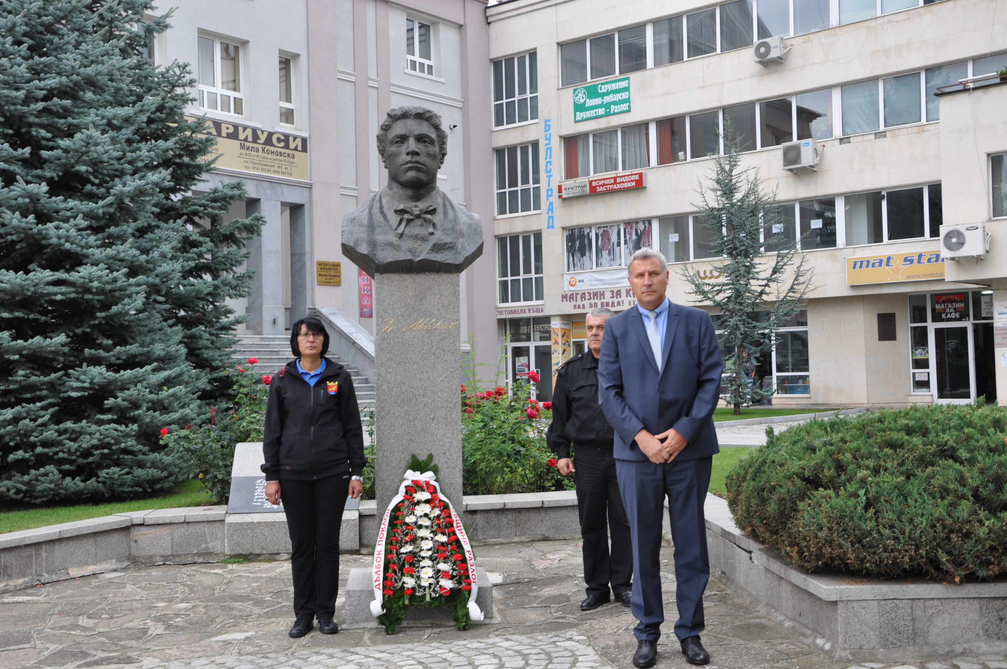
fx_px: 1173
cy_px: 334
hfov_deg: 46.4
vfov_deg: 31.8
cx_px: 504
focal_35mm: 42
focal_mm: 28
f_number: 7.1
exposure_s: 1/50
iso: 200
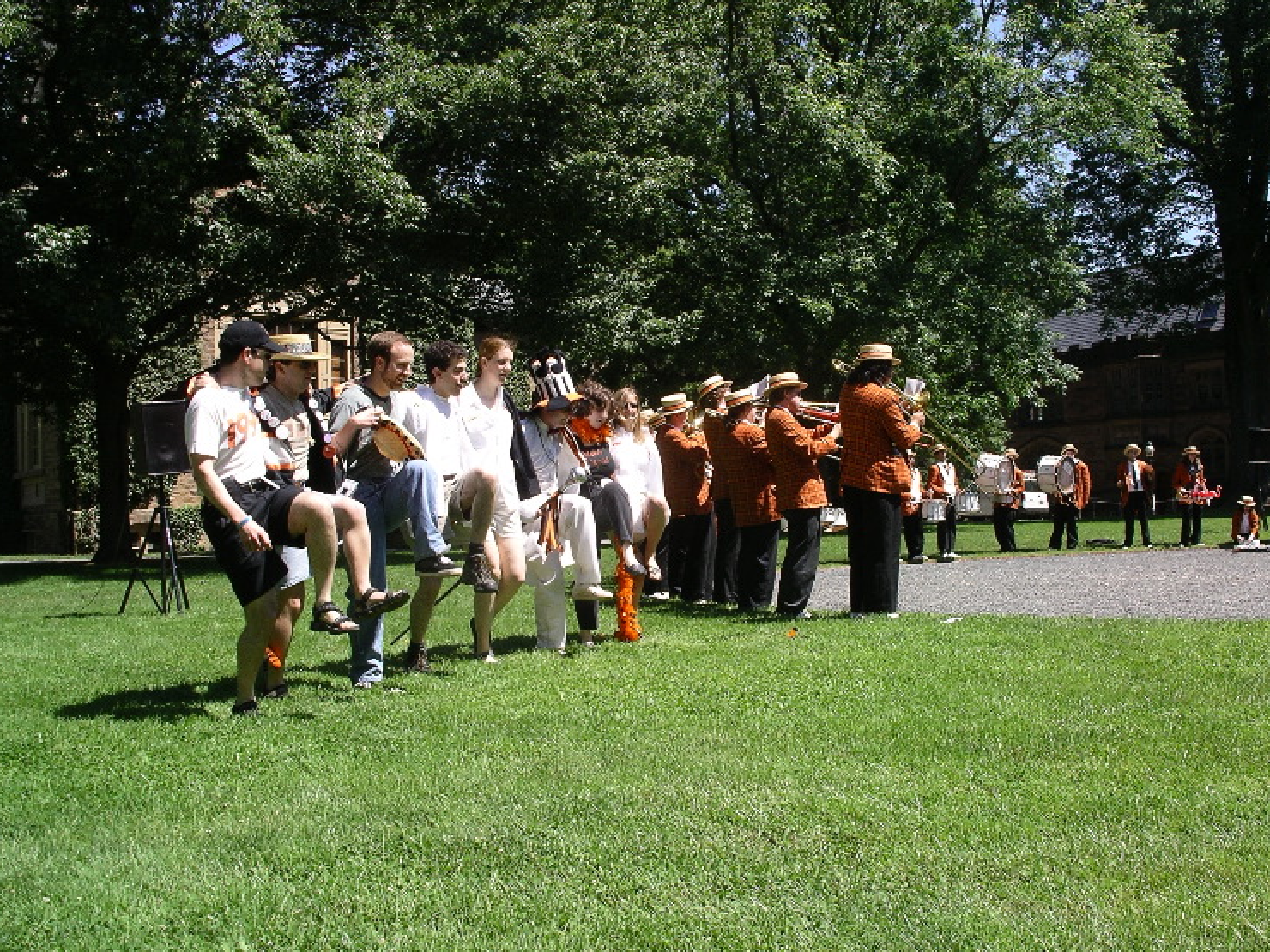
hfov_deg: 46.8
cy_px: 475
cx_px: 674
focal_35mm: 40
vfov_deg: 36.0
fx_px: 1468
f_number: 5
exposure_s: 1/263
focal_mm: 7.8
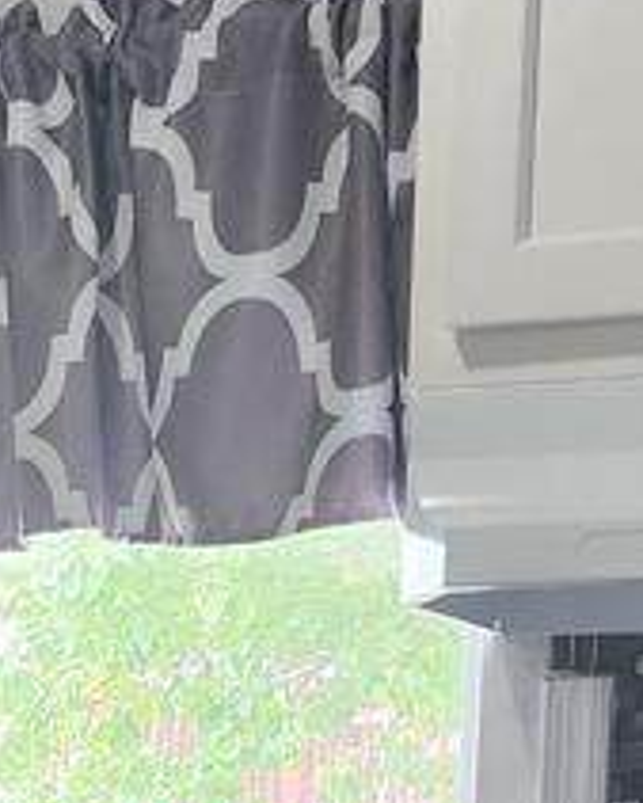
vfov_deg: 15.2
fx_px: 2734
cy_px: 1271
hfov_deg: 13.2
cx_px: -46
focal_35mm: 115
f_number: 1.8
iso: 500
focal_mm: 6.4
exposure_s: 1/120
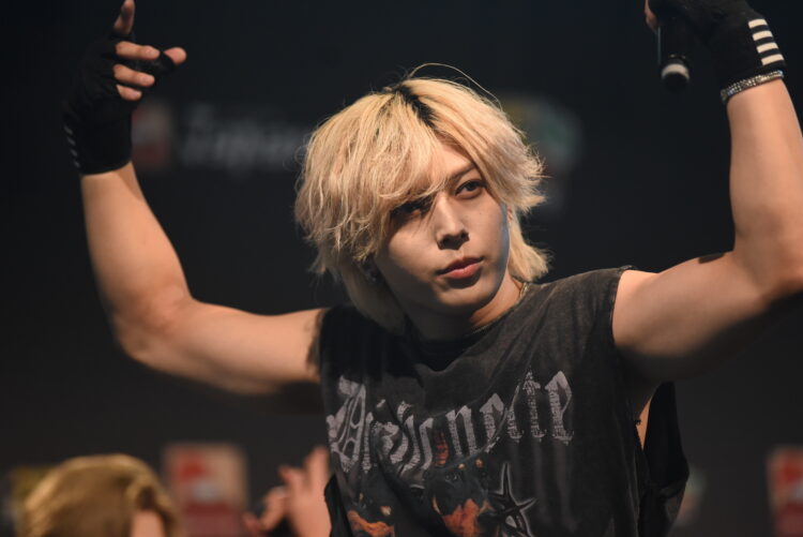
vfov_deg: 8.9
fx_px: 3459
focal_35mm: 155
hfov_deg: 13.2
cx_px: 402
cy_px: 268
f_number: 2.8
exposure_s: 1/1000
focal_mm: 155
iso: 3200
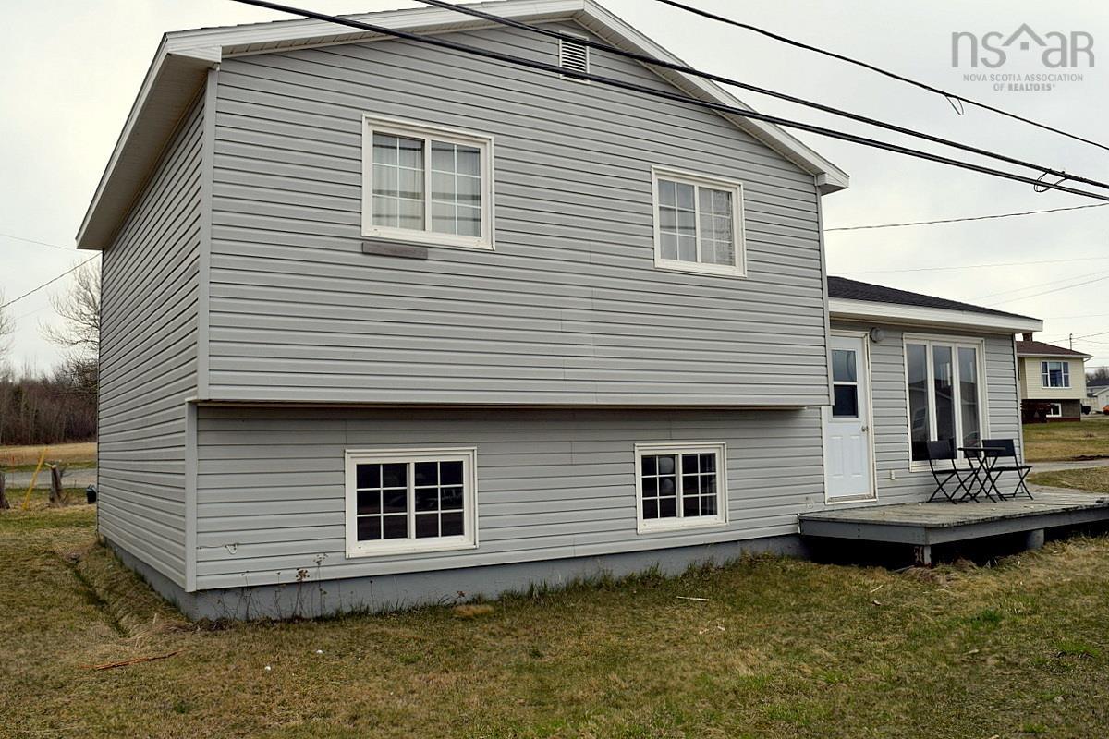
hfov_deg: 61.9
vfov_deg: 43.6
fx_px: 924
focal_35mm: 30
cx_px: 554
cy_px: 370
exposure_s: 1/500
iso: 200
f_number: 11
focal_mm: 20
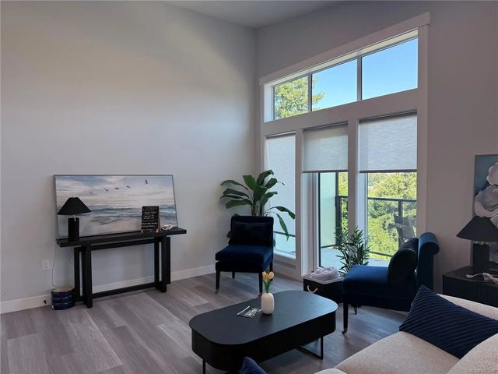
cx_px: 249
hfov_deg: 71.6
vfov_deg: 56.8
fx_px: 345
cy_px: 187
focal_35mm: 24
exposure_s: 1/162
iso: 64
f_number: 1.78
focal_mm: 6.76
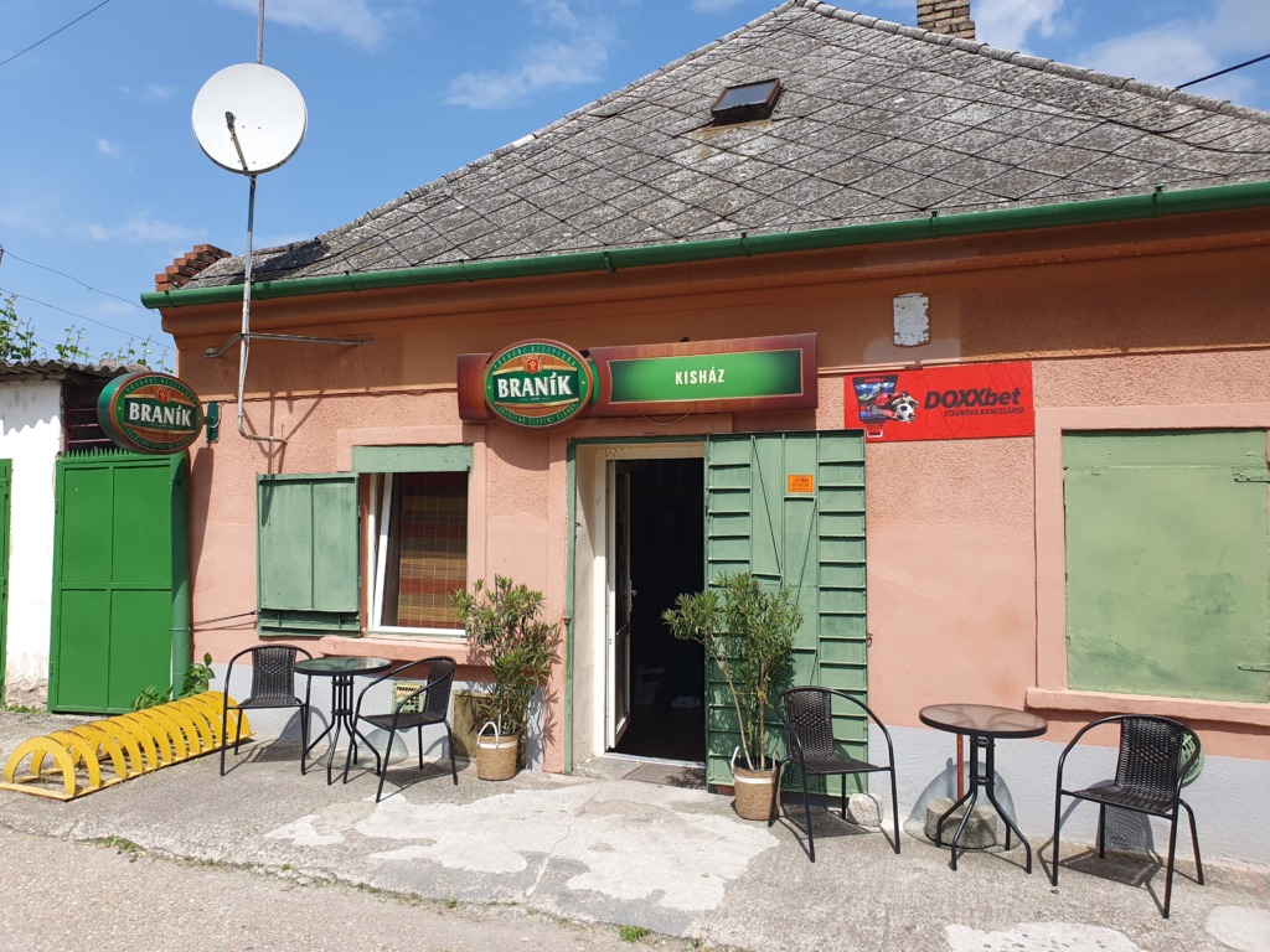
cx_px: 635
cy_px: 476
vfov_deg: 53.1
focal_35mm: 26
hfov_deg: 67.3
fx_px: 954
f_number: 2.4
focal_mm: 4.32
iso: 50
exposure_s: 1/1648
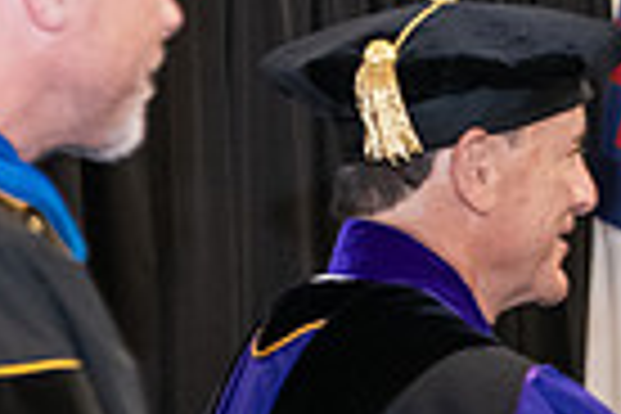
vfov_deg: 5.3
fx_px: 4485
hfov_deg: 7.7
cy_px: 398
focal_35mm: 260
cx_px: 1044
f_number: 5
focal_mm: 62
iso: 2500
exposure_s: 1/125
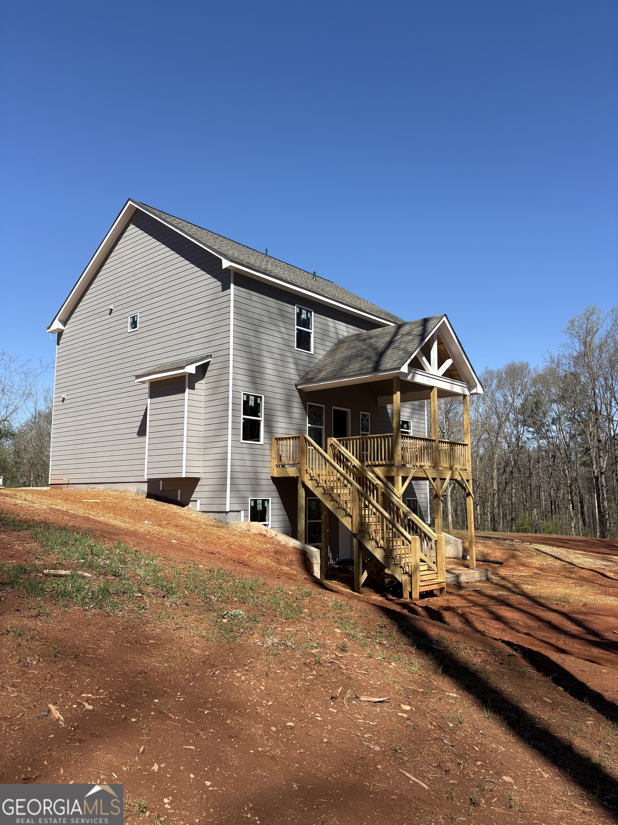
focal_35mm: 26
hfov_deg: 53.1
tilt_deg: +8.6
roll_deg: -0.8
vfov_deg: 67.3
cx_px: 309
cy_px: 412
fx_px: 619
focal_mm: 5.96
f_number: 1.6
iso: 50
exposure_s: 1/2538
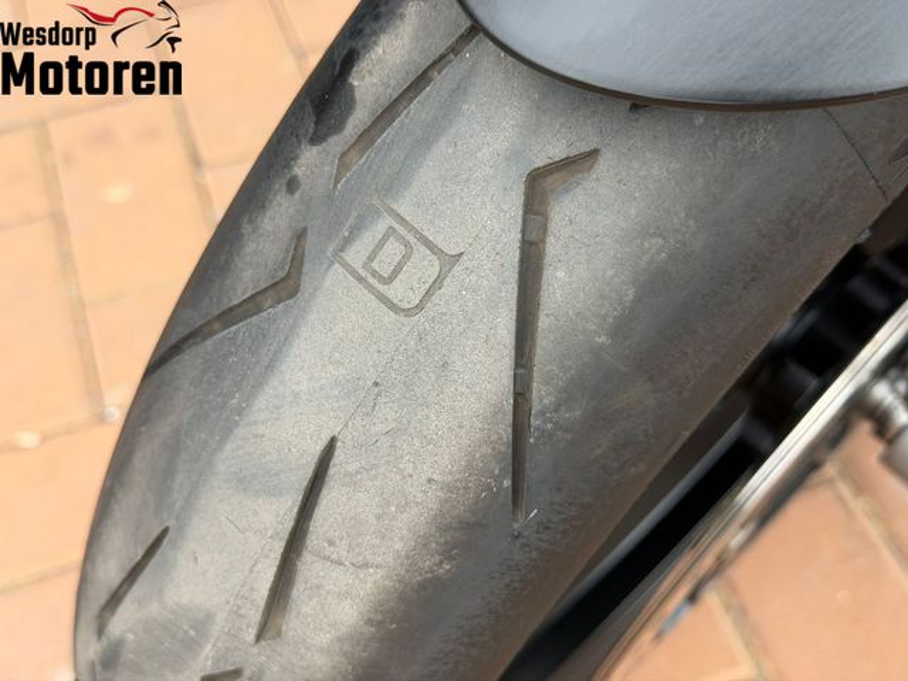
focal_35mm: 48
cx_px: 454
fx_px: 1259
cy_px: 340
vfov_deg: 30.3
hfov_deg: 39.7
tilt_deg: -47.1
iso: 64
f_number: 1.78
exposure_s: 1/669
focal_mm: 6.76
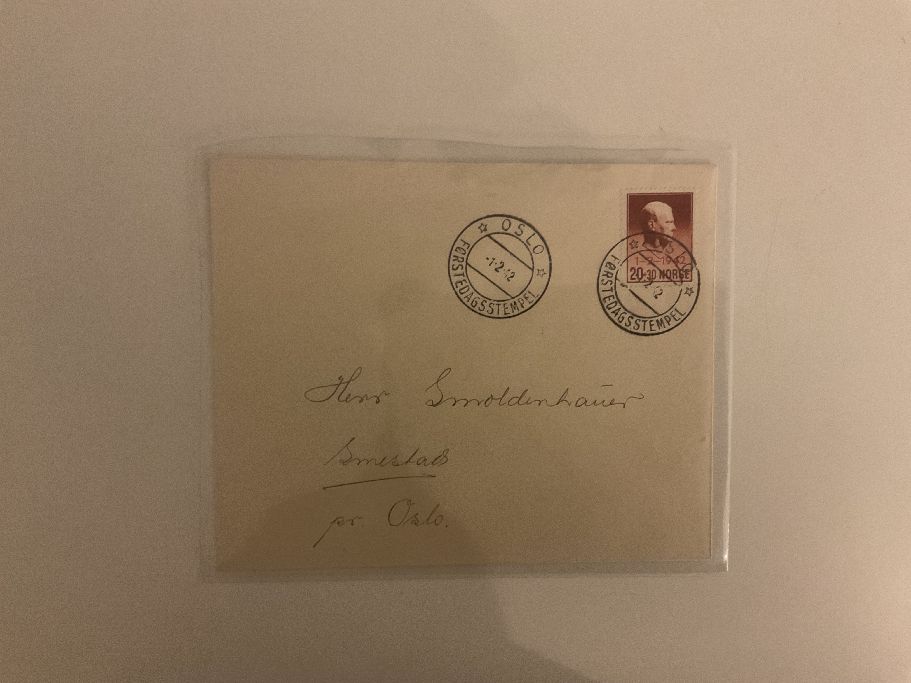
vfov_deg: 48.2
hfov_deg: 61.7
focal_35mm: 29
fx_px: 763
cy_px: 342
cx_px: 456
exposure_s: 1/33
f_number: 1.8
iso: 320
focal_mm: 3
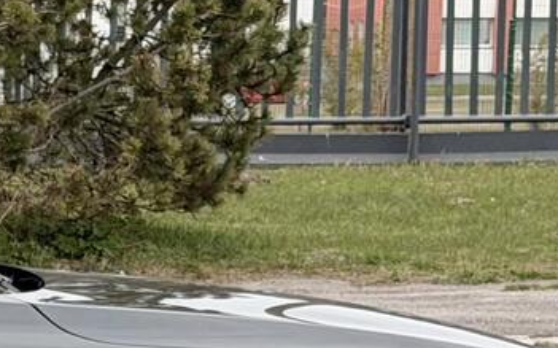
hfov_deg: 8.7
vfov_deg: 5.6
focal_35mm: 232
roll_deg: -0.4
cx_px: -475
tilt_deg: -6.8
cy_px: 501
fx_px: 3526
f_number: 1.78
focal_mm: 6.76
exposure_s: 1/631
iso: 80
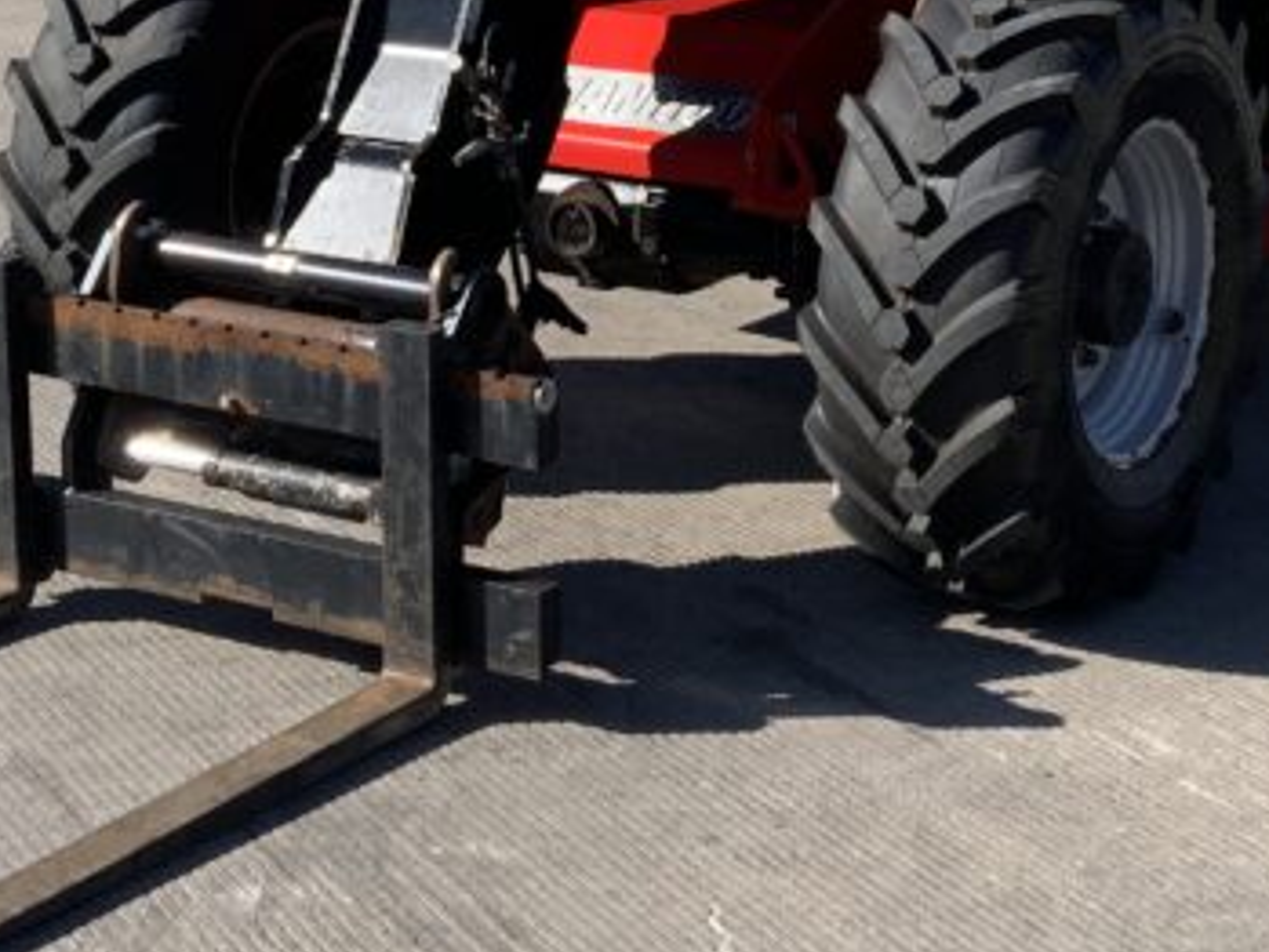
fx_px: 3117
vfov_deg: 17.1
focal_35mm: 85
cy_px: 51
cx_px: 796
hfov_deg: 23.0
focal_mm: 3
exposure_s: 1/1451
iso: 16
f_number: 1.8
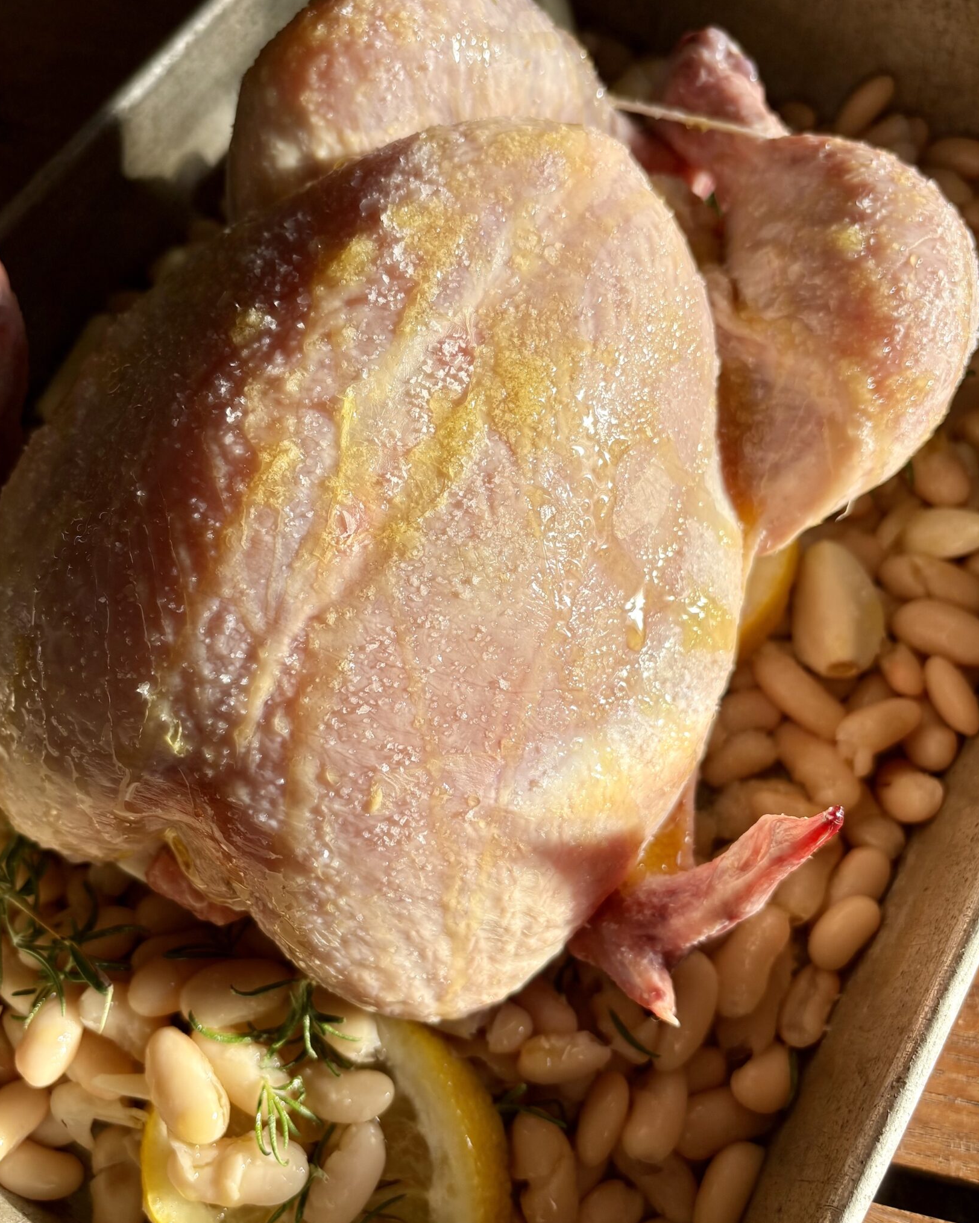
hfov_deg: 45.7
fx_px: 1159
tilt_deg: -64.1
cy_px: 595
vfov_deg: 55.7
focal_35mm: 32
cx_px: 427
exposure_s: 1/1420
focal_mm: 5.96
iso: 50
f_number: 1.6
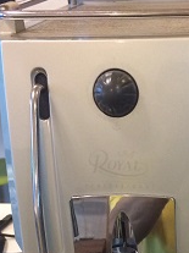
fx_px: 612
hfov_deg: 17.1
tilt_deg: -29.2
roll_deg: +3.8
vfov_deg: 22.0
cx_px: 193
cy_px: 284
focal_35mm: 84
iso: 250
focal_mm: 4.15
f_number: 2.2
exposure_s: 1/33
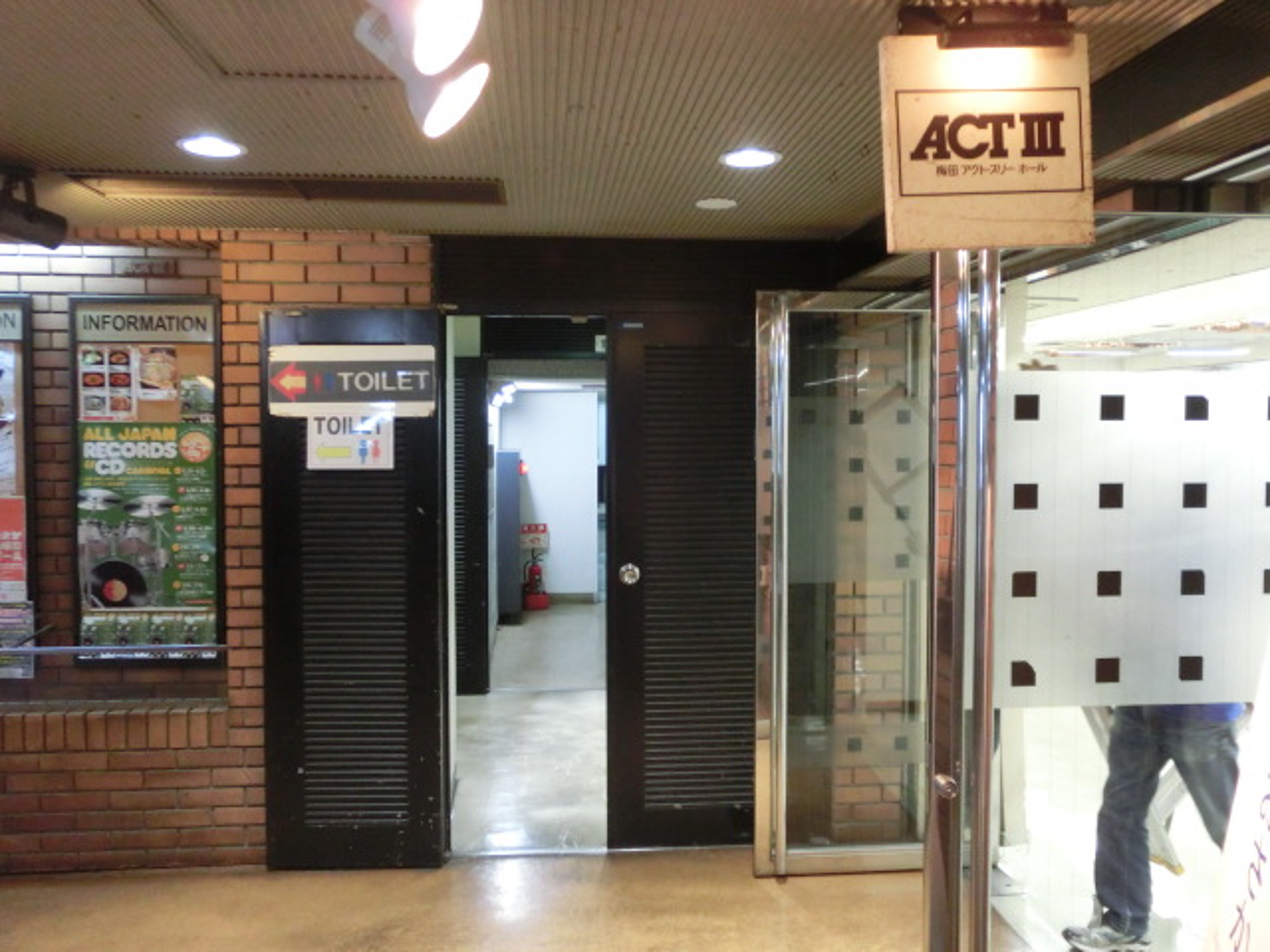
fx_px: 1027
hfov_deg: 63.4
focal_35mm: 28
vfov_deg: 49.7
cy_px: 476
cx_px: 635
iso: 800
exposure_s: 1/60
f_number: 3
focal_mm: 5
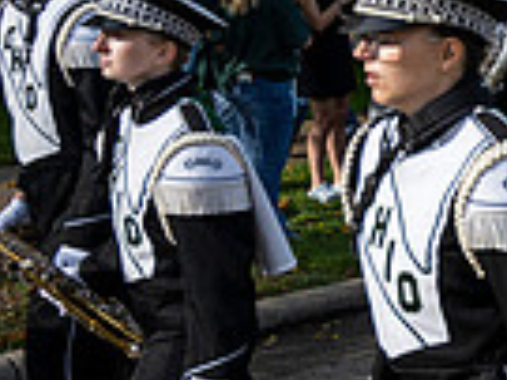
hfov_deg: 16.5
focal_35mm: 99
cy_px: 213
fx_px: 1449
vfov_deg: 14.9
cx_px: 924
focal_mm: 24
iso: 125
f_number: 4
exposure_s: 1/1600
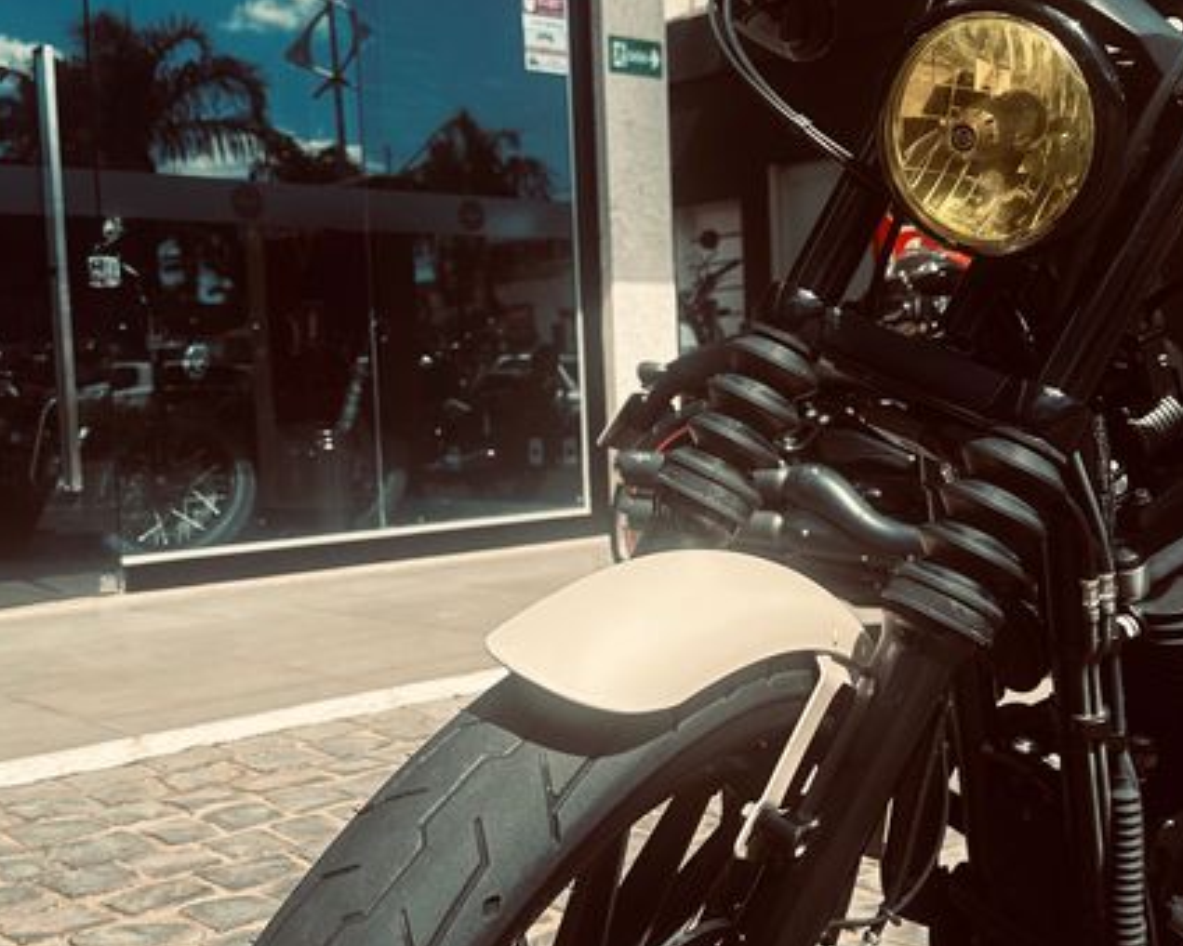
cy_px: 488
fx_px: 910
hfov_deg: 66.0
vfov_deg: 54.9
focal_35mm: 26
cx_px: 622
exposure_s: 1/1562
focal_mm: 6.86
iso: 80
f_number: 1.78
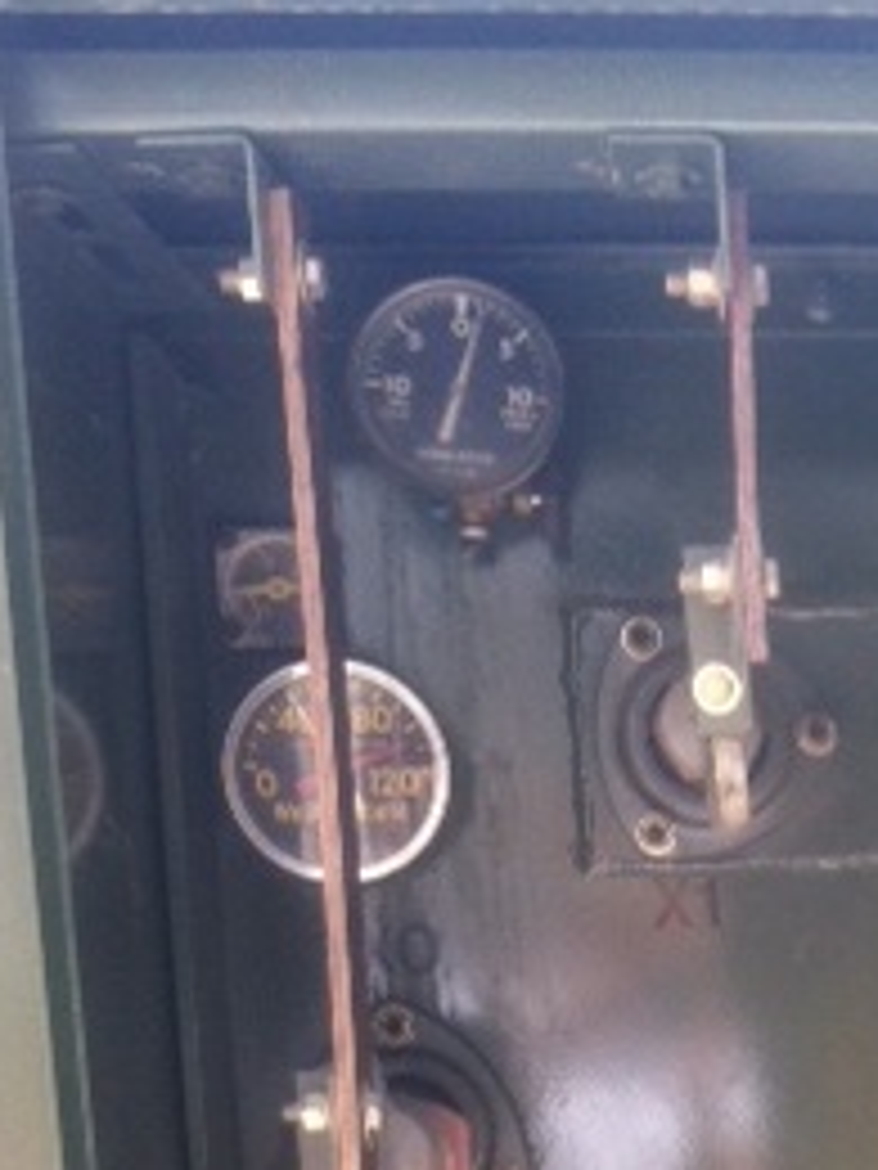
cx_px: 995
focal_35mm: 86
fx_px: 2908
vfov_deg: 21.5
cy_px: 1314
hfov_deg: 16.6
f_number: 2.8
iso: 80
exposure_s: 1/120
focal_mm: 3.85
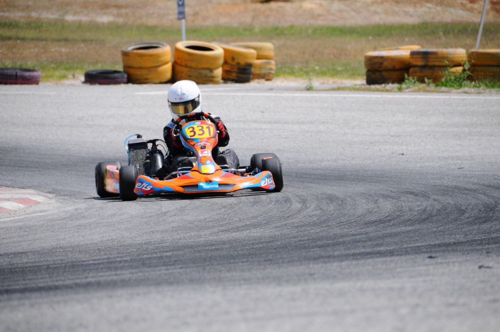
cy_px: 166
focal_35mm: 300
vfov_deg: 4.6
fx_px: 4161
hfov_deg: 6.9
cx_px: 250
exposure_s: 1/2000
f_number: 5.6
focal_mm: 200
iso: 400
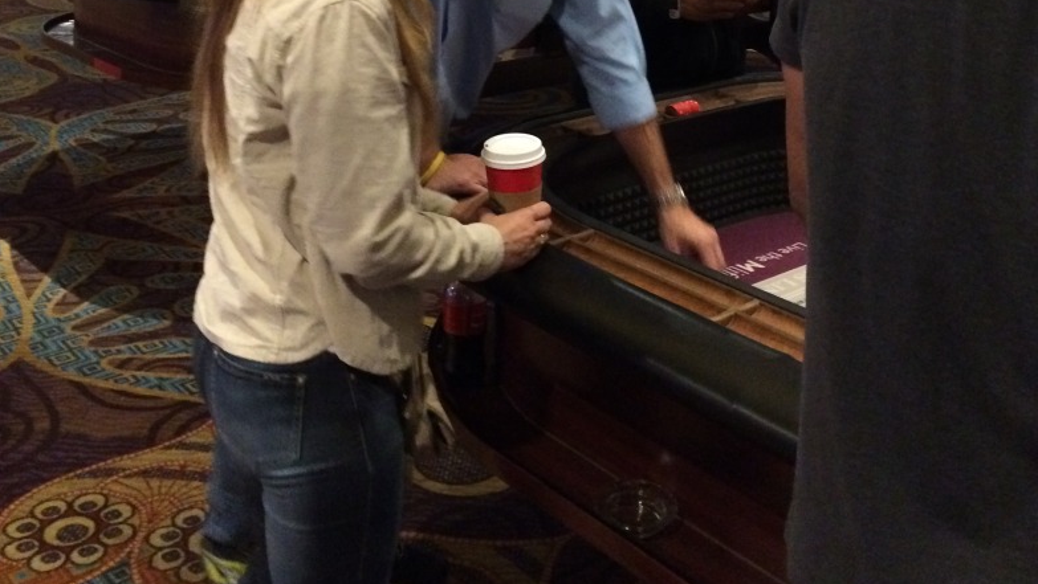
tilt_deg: -7.0
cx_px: 529
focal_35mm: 43
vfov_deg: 25.8
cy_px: -50
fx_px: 1184
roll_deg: -1.5
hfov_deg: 47.3
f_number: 2.2
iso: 400
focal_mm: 4.15
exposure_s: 1/15
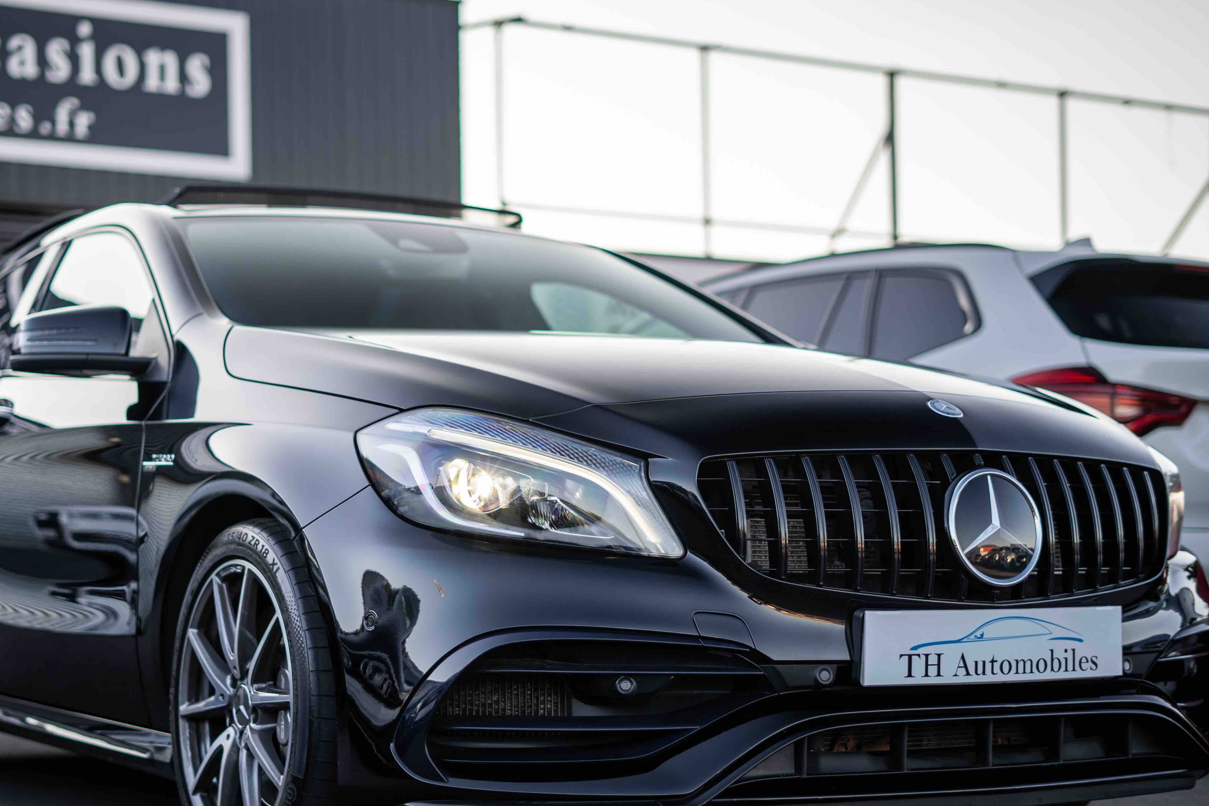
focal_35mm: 66
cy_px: 489
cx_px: 517
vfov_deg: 20.6
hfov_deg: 30.5
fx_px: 2216
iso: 100
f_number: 1.8
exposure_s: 1/500
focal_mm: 50
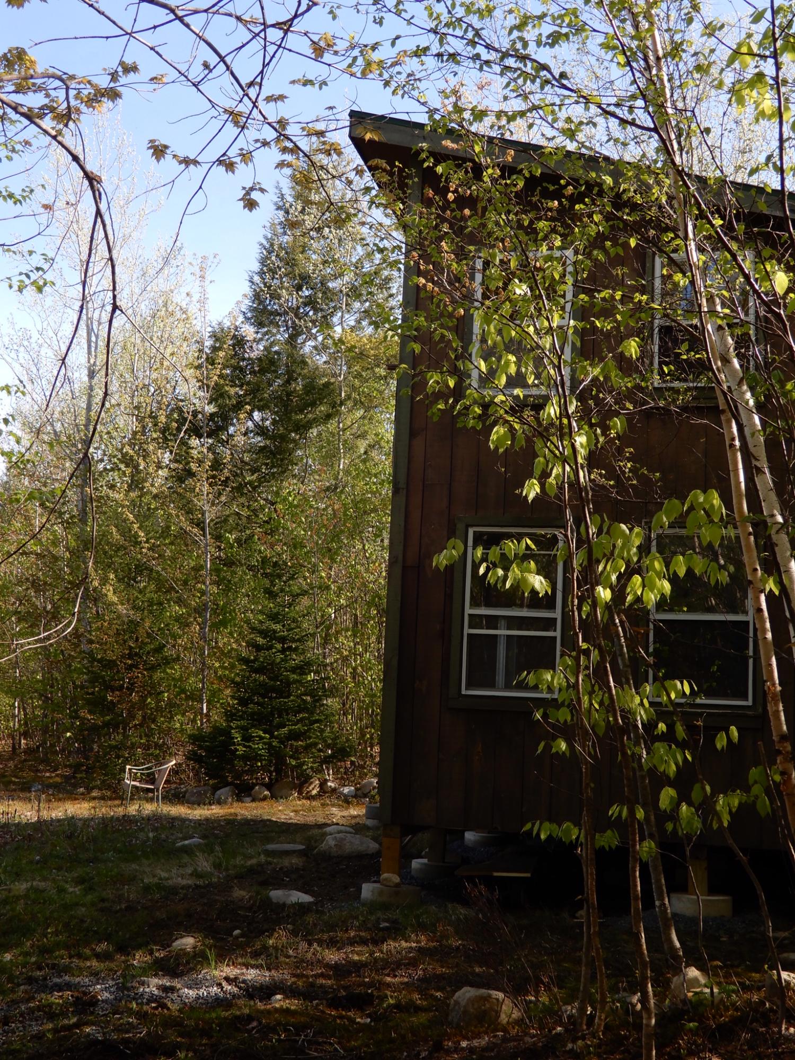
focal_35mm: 42
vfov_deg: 44.8
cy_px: 530
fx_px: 1286
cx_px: 398
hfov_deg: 34.3
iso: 80
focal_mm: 7.5
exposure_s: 1/200
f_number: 4
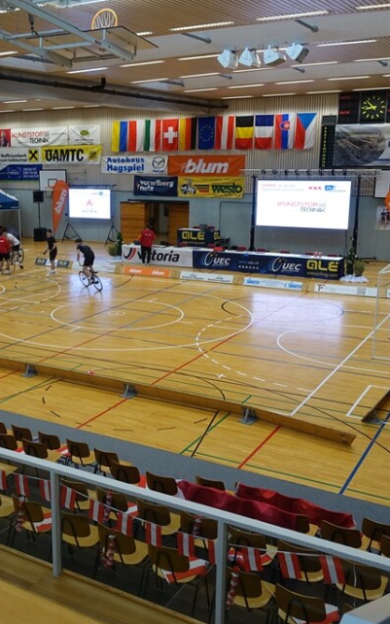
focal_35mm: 39
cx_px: 81
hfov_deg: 31.9
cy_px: 304
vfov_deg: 50.4
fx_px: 664
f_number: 2.8
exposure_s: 1/50
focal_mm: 8.8
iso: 125
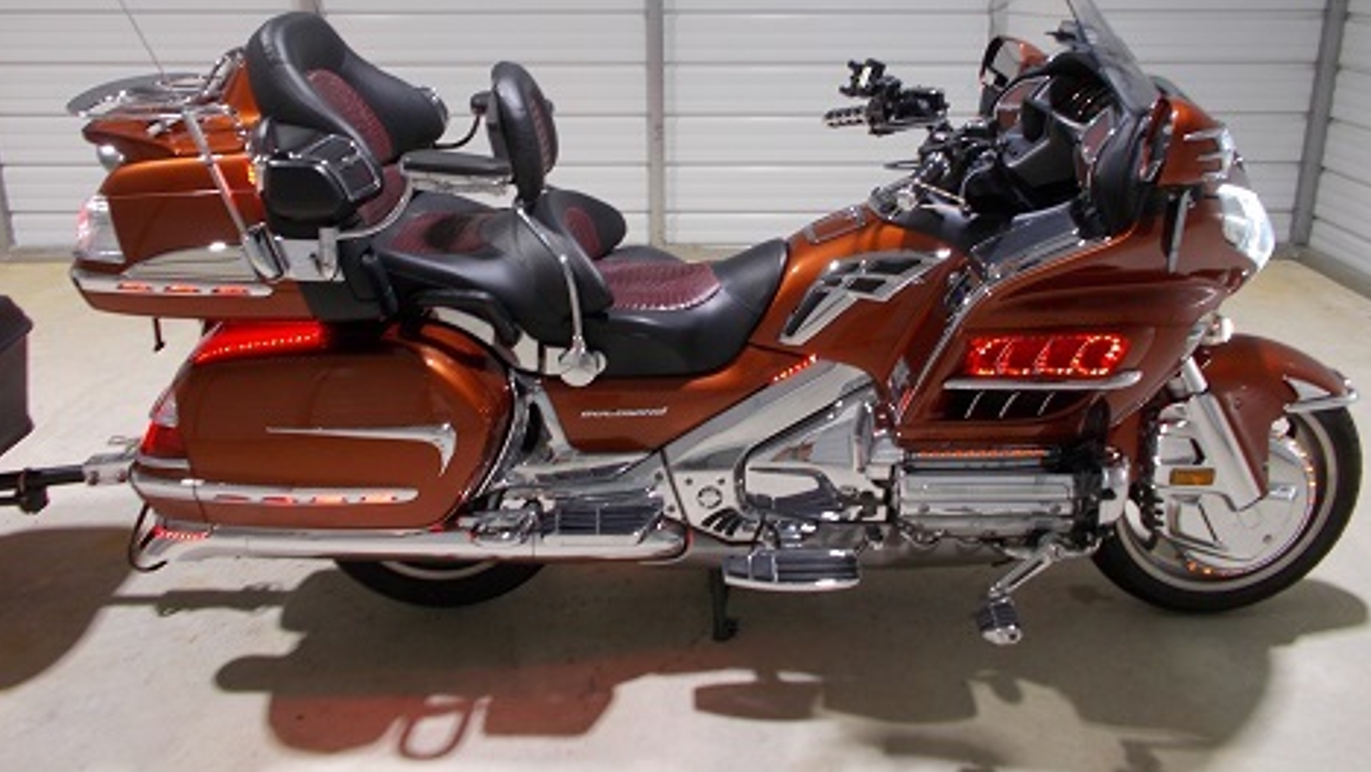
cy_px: 257
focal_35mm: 29
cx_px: 681
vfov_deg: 39.7
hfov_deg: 66.1
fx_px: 1054
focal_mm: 4.6
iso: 80
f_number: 3.2
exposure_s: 1/25
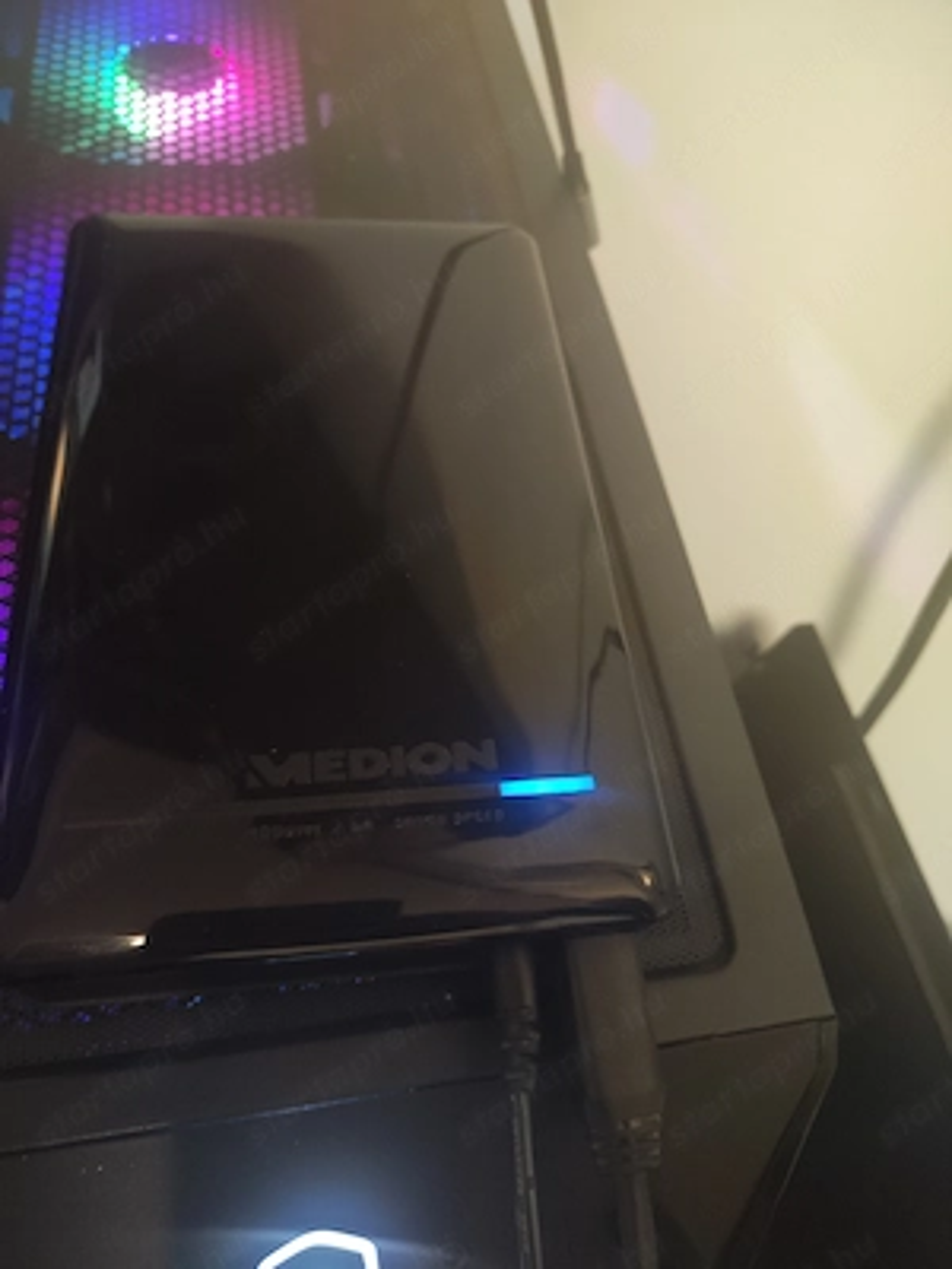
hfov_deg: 56.8
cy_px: 634
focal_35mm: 24
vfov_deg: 71.6
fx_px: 880
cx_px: 476
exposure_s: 1/25
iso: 1489
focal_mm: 5.59
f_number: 1.88
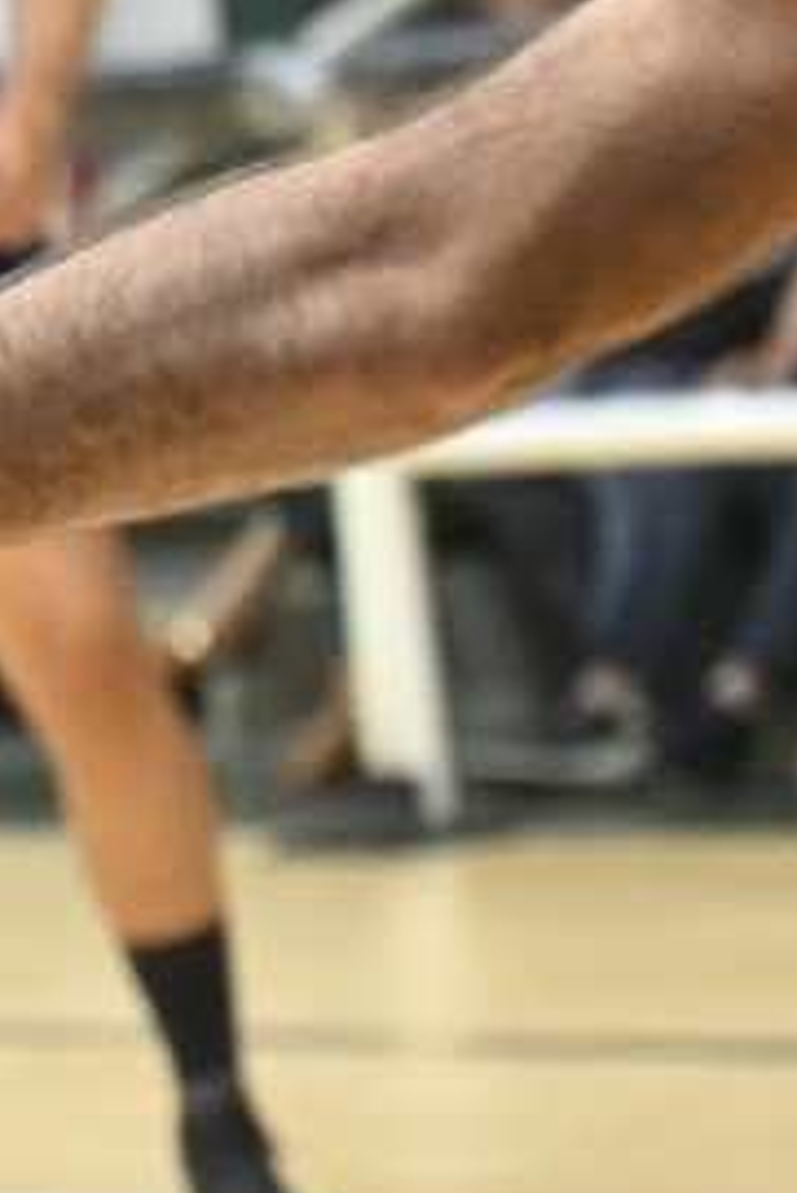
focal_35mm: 460
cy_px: 885
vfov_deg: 4.5
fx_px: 15255
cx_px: -1581
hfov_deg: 2.9
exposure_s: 1/1000
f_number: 2.8
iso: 3200
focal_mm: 77
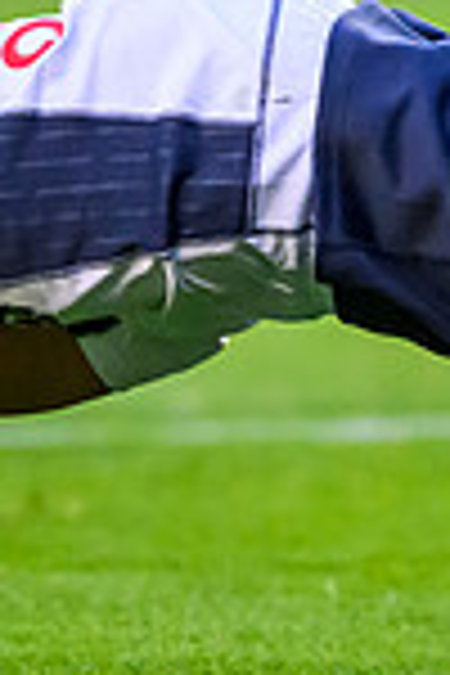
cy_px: 588
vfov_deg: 1.0
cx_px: 878
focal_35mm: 1967
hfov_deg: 0.7
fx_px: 36878
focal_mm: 400
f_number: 4
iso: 8000
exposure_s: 1/1600
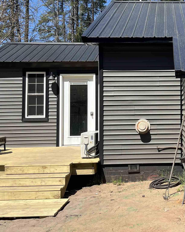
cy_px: 89
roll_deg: +0.7
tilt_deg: +3.0
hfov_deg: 27.9
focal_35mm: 51
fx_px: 349
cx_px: 186
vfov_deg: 36.5
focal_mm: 5.1
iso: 50
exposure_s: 1/3049
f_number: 1.6
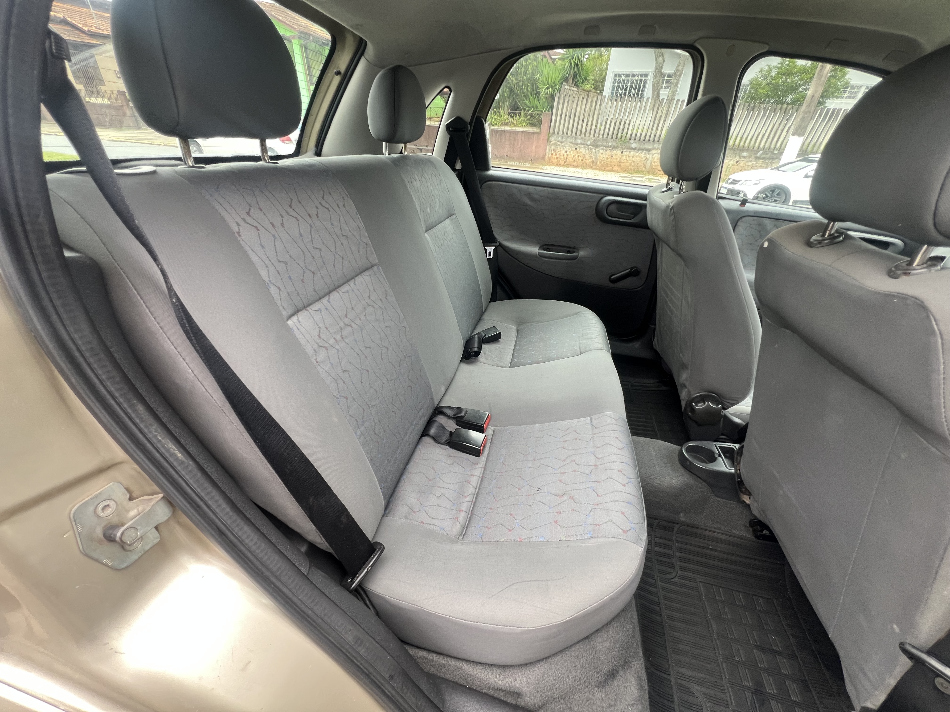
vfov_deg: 89.9
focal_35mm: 13
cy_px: 356
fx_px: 357
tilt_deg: -33.4
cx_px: 475
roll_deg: -2.8
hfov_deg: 106.2
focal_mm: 1.57
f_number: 1.8
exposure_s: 1/99
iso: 100
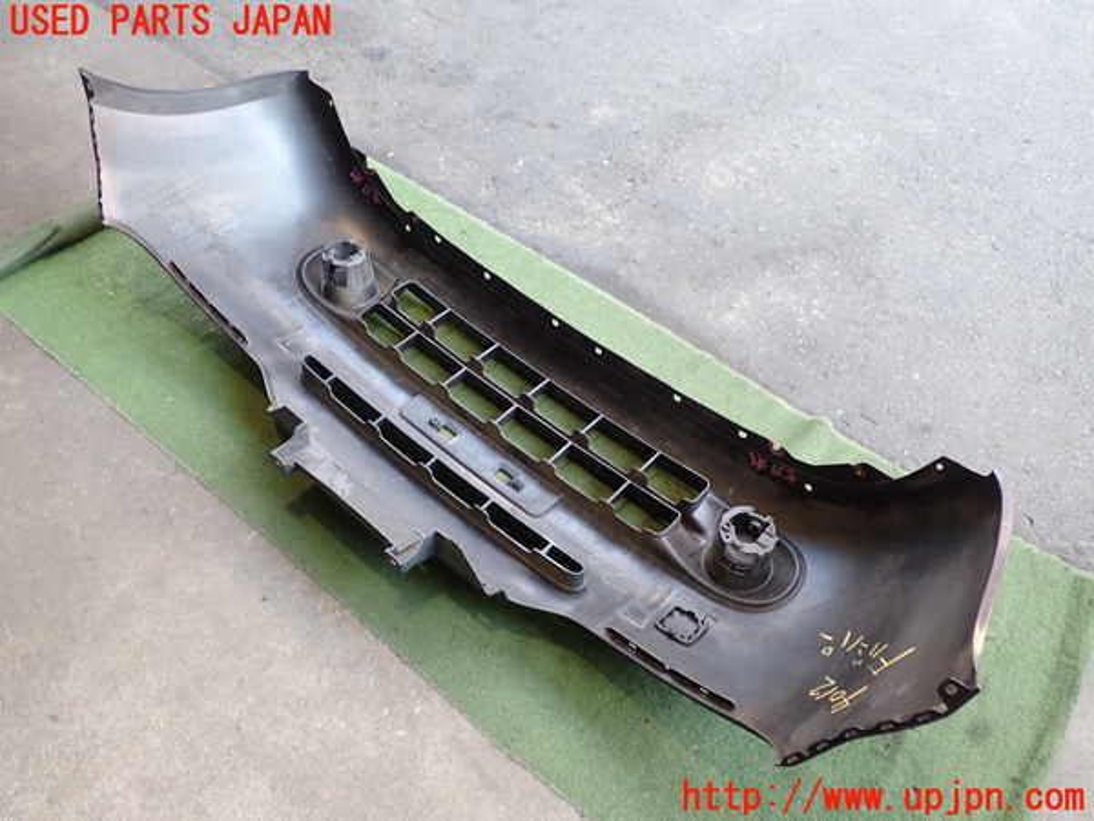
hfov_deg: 60.0
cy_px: 410
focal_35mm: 30
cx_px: 547
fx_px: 948
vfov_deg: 46.8
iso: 200
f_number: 2.3
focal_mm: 5.4
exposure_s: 1/60
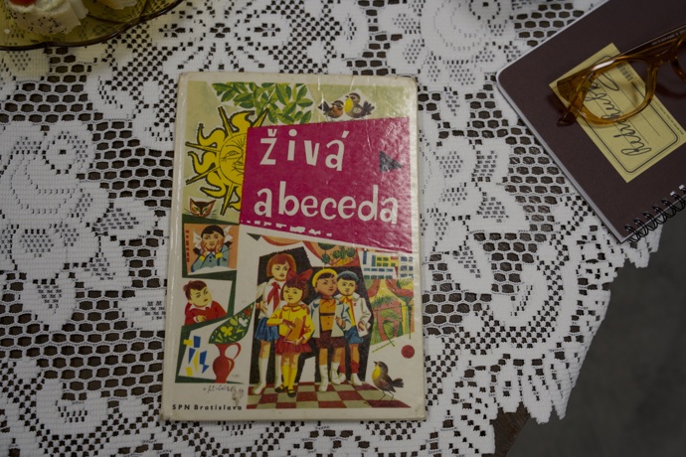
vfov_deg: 34.2
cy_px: 228
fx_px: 743
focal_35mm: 39
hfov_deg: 49.6
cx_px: 343
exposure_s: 1/160
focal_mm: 39
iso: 320
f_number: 4
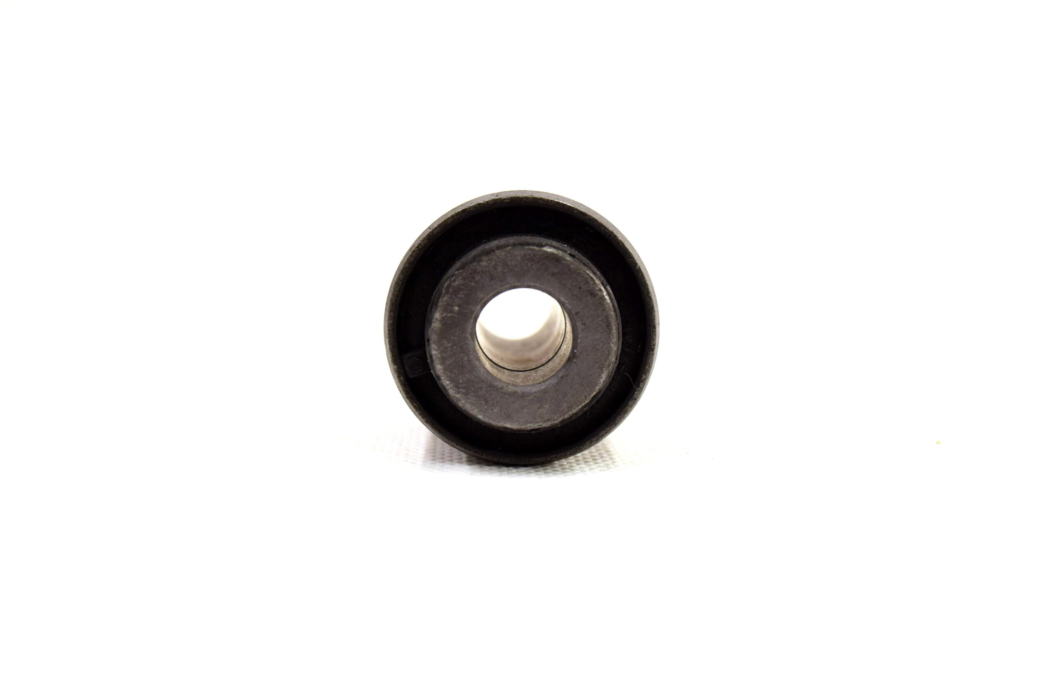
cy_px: 350
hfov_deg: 42.3
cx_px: 524
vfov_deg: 29.0
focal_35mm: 46
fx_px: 1353
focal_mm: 31
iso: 400
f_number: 6.3
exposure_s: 1/160
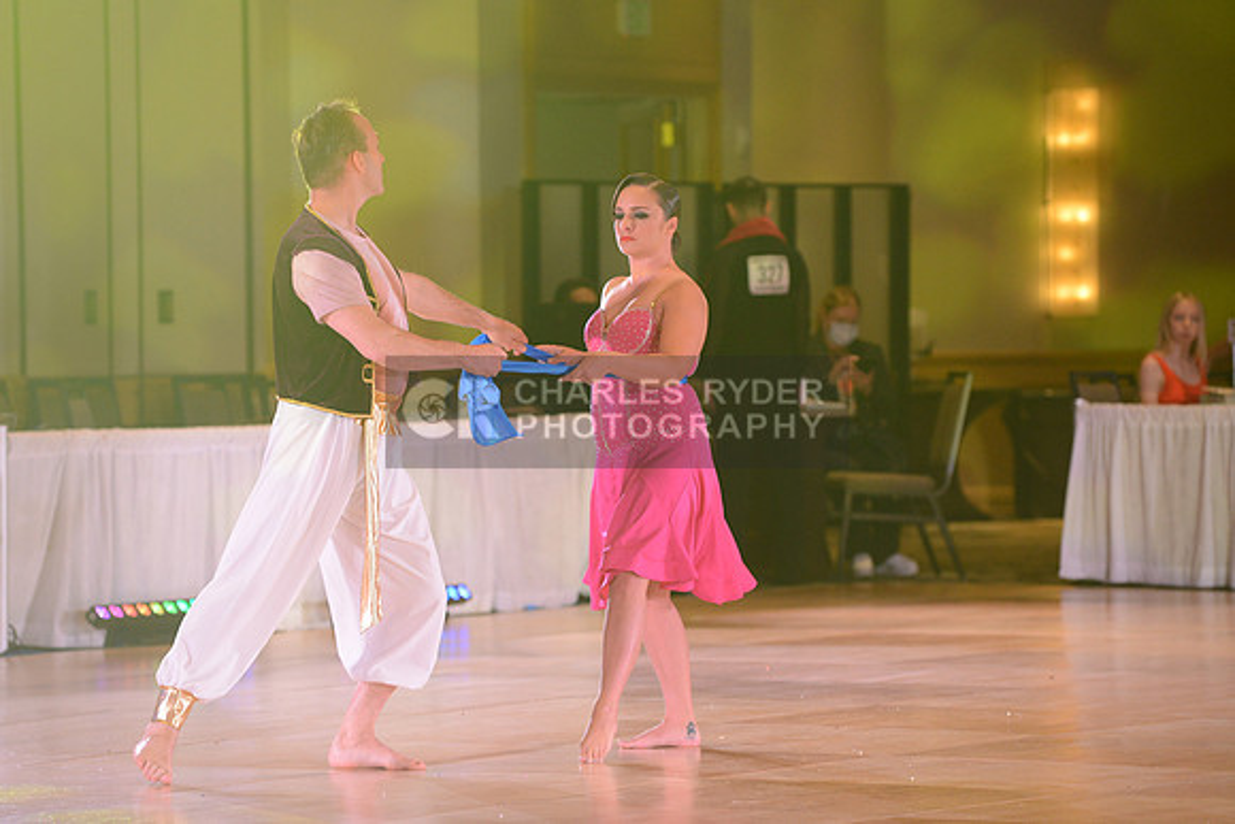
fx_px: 6862
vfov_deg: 6.9
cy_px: 412
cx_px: 618
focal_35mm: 200
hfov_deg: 10.3
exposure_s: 1/250
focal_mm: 200
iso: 2000
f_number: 5.6
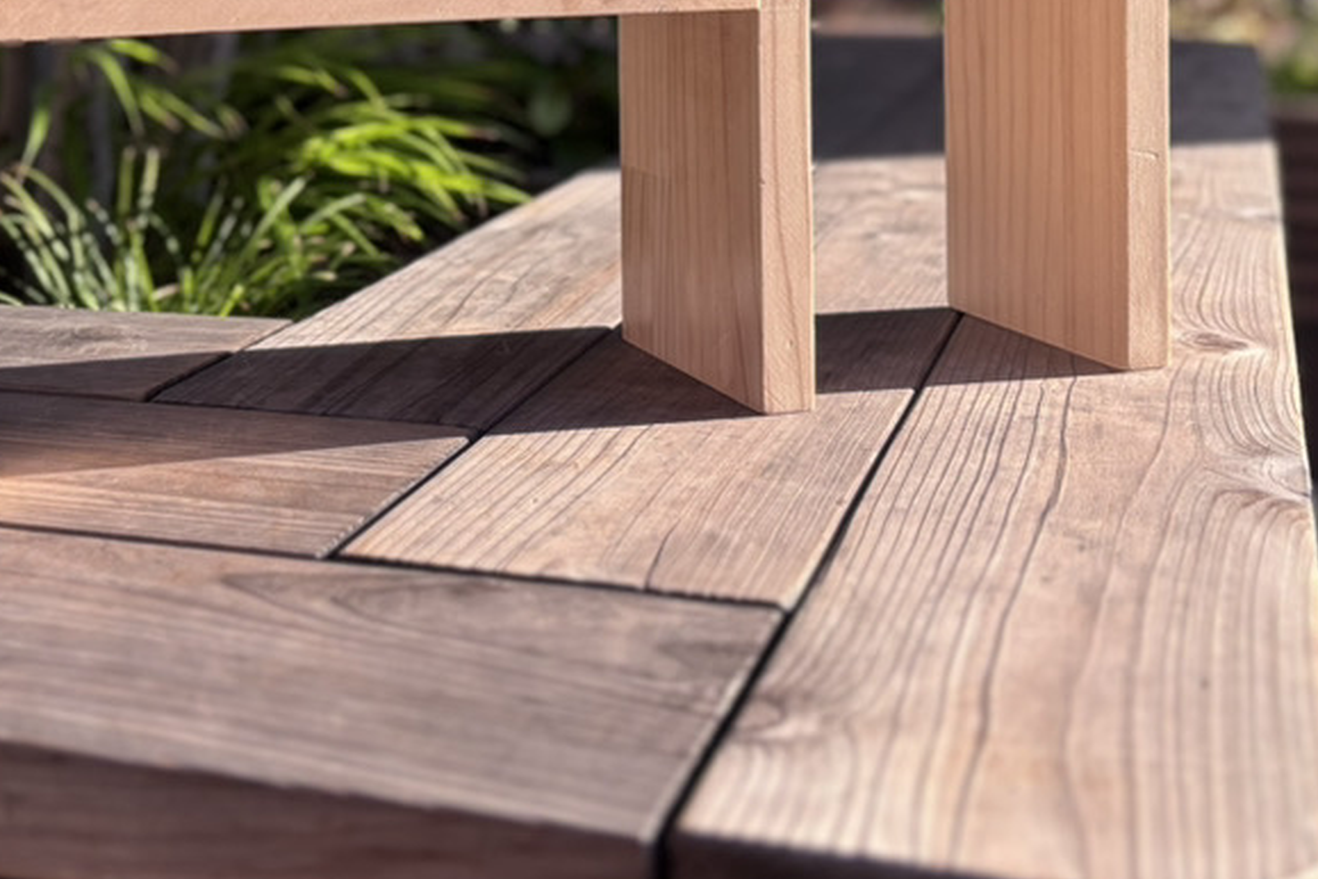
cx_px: 494
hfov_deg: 35.4
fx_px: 2050
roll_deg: +1.2
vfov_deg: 22.7
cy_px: -102
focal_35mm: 56
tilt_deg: -1.7
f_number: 1.6
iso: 50
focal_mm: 5.96
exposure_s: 1/769
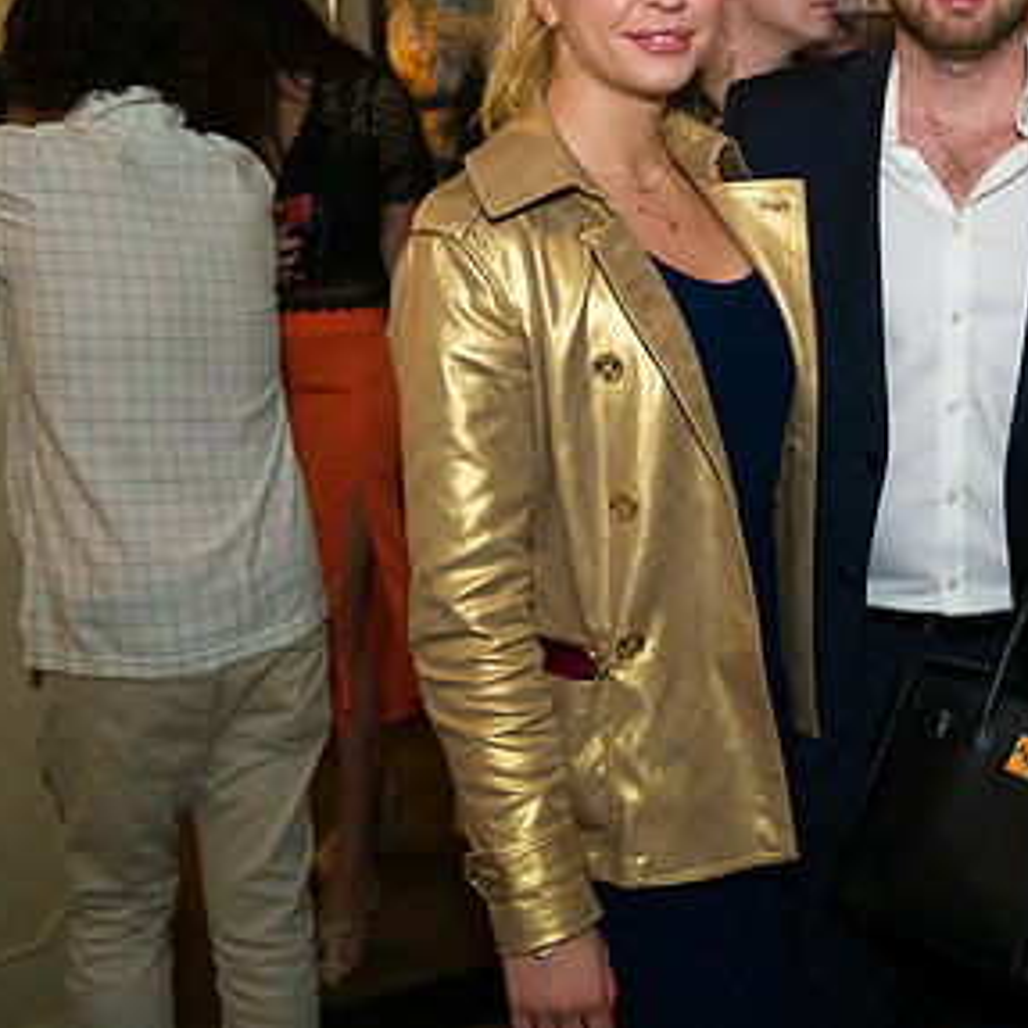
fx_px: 1848
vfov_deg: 30.9
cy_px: 342
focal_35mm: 55
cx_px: 1017
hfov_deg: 29.2
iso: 1600
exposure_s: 1/125
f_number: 3.2
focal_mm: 32
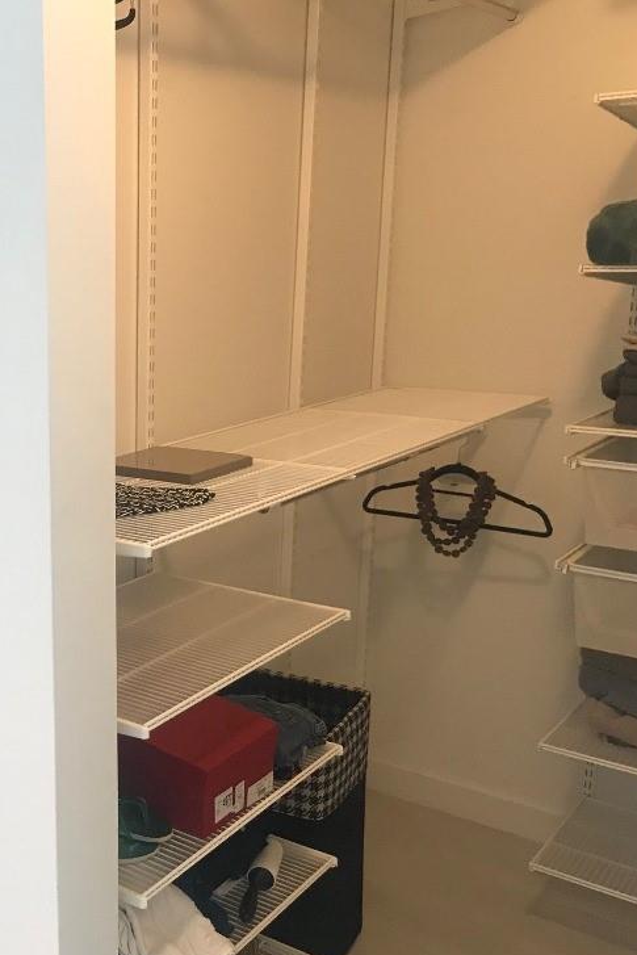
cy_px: 502
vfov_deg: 47.4
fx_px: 1088
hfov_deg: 30.6
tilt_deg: -13.1
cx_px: 20
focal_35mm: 41
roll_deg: +2.6
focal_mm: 3.99
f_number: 1.8
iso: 40
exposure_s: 1/30
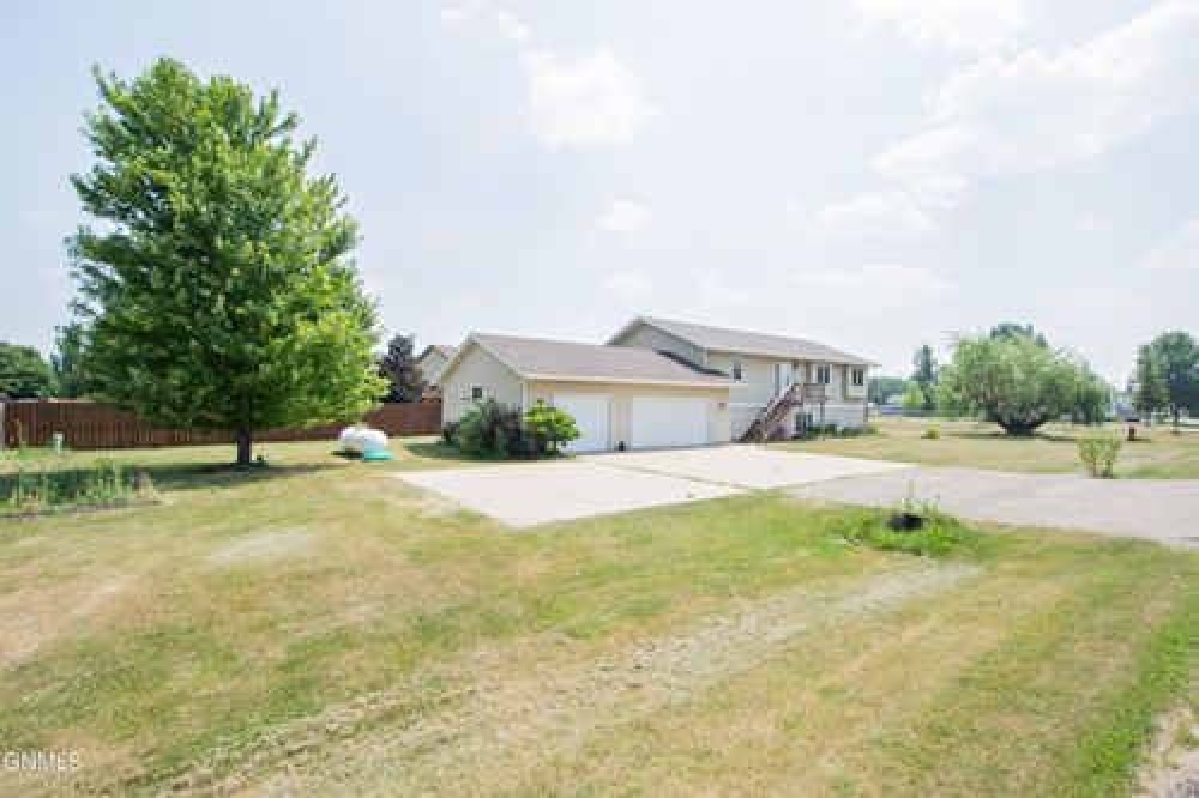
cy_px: 399
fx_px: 499
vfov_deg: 77.3
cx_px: 600
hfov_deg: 100.4
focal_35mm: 15
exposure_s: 1/500
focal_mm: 10
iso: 200
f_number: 10
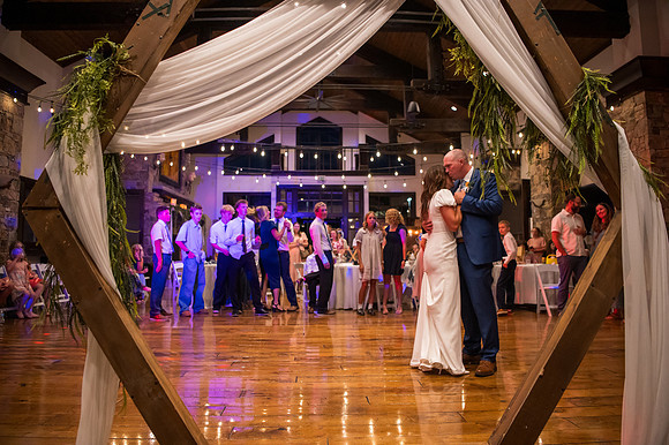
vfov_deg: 53.1
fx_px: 446
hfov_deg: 73.8
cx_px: 334
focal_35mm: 24
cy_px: 222
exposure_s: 1/200
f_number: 2.8
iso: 6400
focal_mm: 24
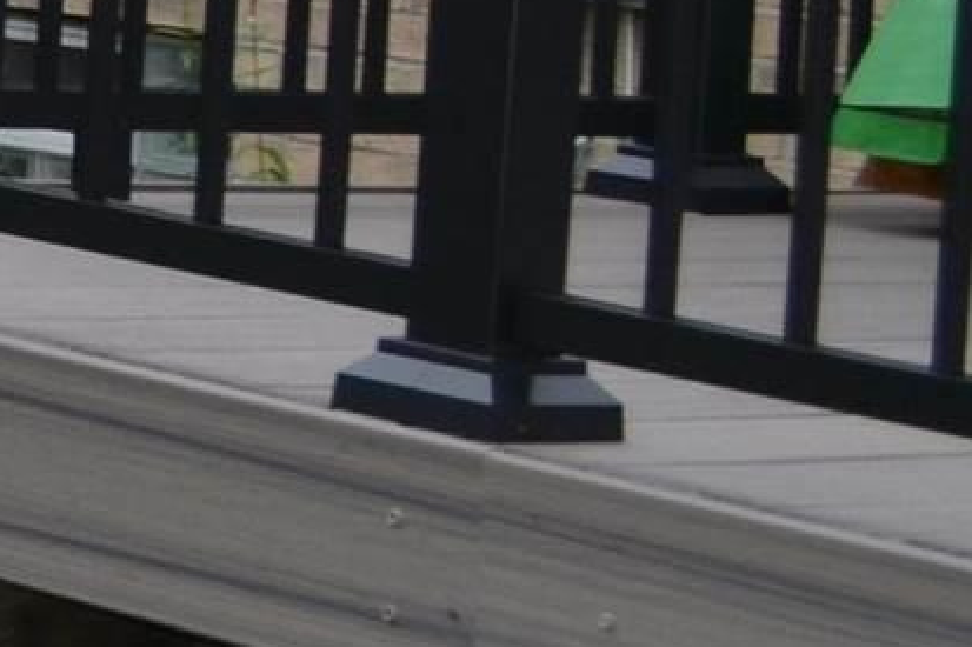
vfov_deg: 6.6
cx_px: -2528
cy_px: -694
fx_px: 5425
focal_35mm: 201
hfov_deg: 7.8
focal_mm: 18
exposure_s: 1/200
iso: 100
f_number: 6.3
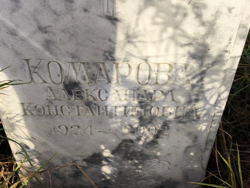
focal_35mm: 50
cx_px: 125
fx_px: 361
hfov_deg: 38.2
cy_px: 94
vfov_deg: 29.1
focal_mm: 4.71
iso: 50
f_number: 1.7
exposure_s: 1/321
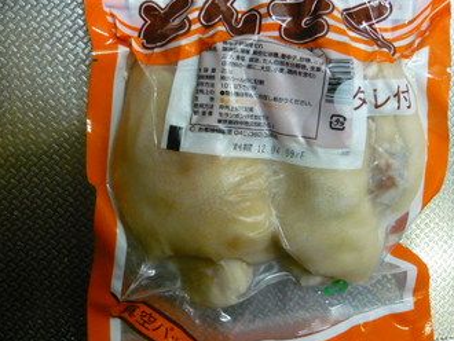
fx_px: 551
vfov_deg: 34.2
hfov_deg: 44.8
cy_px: 129
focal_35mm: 42
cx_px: 217
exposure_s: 1/20
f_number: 2.8
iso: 400
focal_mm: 5.5
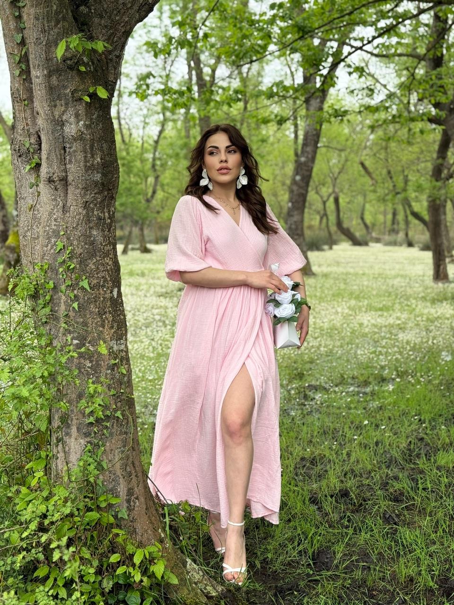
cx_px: 227
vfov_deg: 39.7
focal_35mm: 48
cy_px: 302
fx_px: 839
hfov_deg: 30.3
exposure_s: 1/149
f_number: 1.78
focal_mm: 6.76
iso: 64
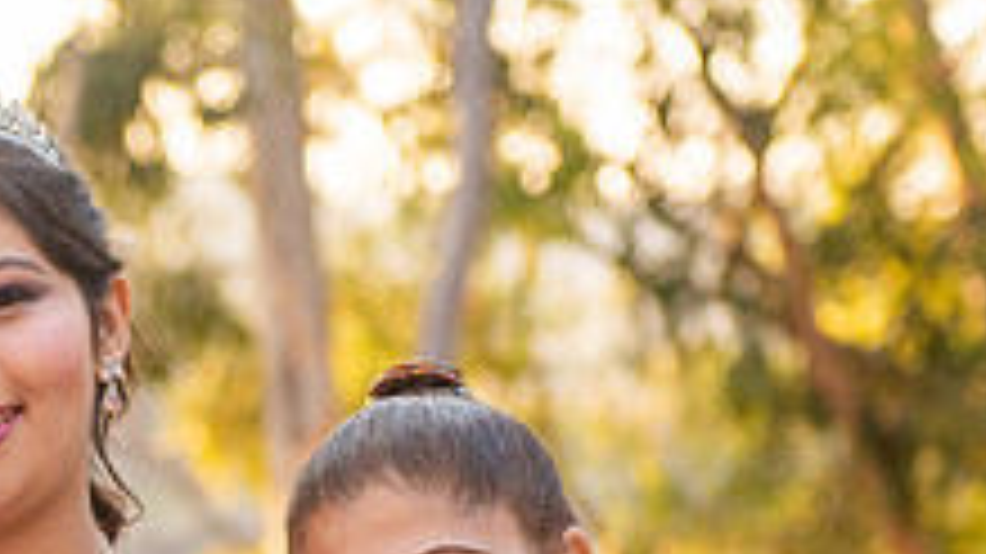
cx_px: 18
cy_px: 761
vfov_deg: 5.9
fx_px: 5358
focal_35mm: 205
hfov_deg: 10.4
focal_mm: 62
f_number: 3.2
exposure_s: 1/160
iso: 200
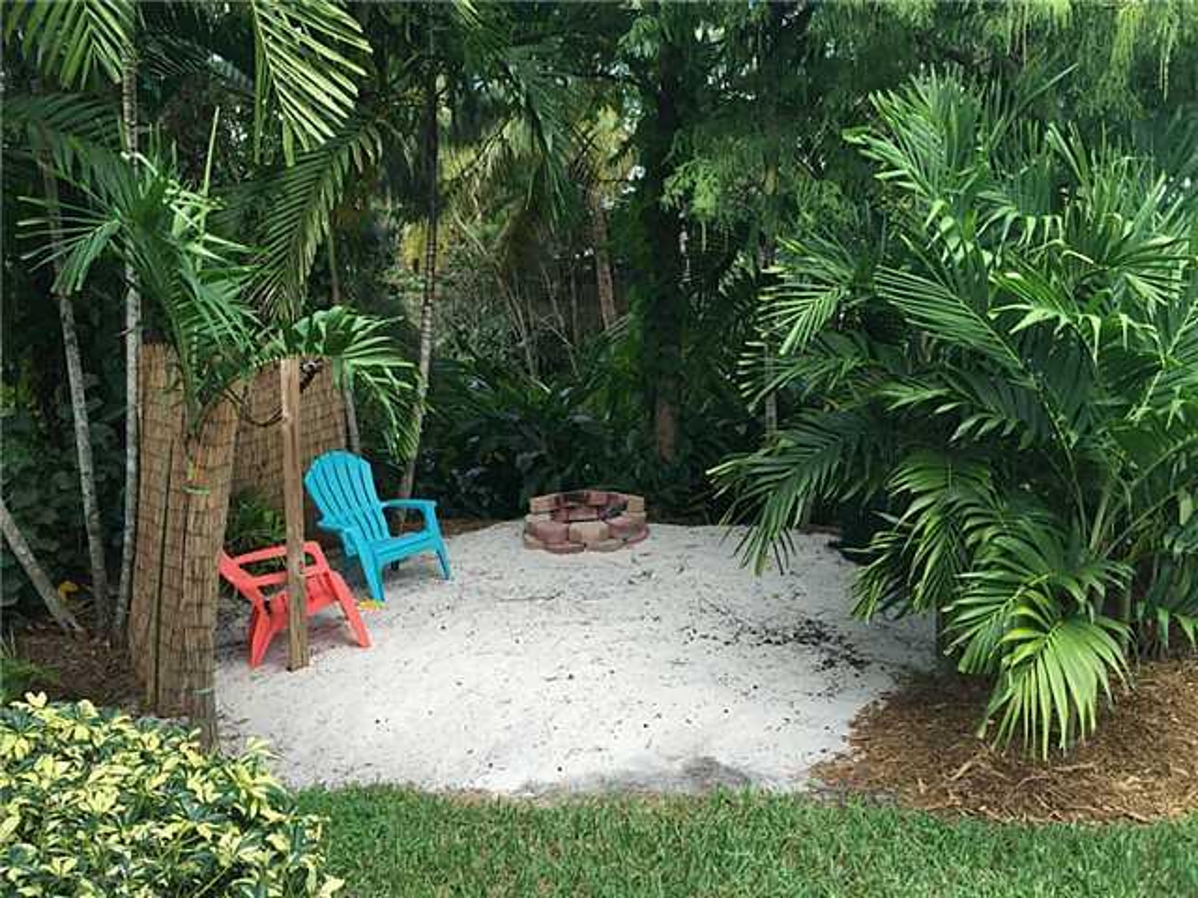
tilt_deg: -8.8
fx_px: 1004
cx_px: 599
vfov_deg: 48.2
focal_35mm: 29
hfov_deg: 61.7
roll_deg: +0.4
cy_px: 449
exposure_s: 1/186
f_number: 2.2
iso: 32
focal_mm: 4.15
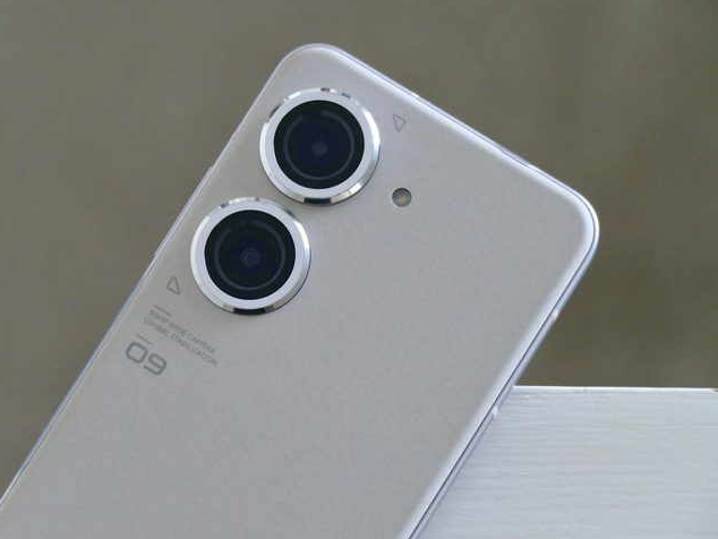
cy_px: 268
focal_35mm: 203
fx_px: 4212
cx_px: 311
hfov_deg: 9.7
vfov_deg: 7.3
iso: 1600
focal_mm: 67.72
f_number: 4
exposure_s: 1/60
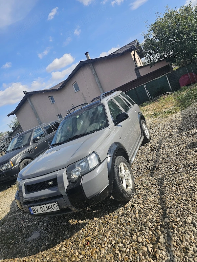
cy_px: 131
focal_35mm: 23
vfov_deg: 73.9
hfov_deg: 58.9
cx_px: 98
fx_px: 175
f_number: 1.7
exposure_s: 1/588
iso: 10
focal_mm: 6.3
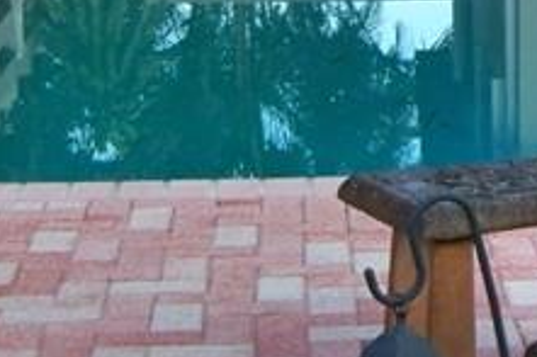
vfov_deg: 7.8
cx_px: 882
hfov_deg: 11.5
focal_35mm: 169
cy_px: -323
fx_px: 2519
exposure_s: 1/160
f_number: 3.5
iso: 64
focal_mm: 6.2
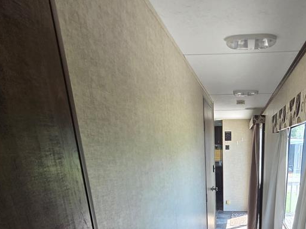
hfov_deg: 63.2
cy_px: 219
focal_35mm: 26
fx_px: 230
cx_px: 231
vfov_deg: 46.2
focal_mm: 1.7
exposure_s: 1/60
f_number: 2.2
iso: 40
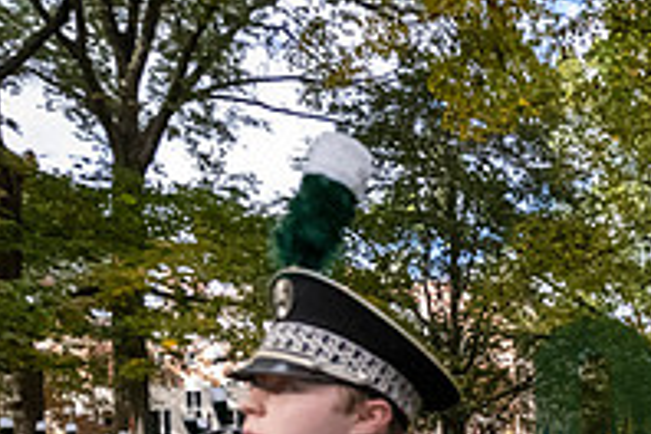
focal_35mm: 41
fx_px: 741
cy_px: 475
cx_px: 783
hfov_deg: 36.5
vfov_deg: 29.5
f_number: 4
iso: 6400
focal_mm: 14
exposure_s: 1/8000
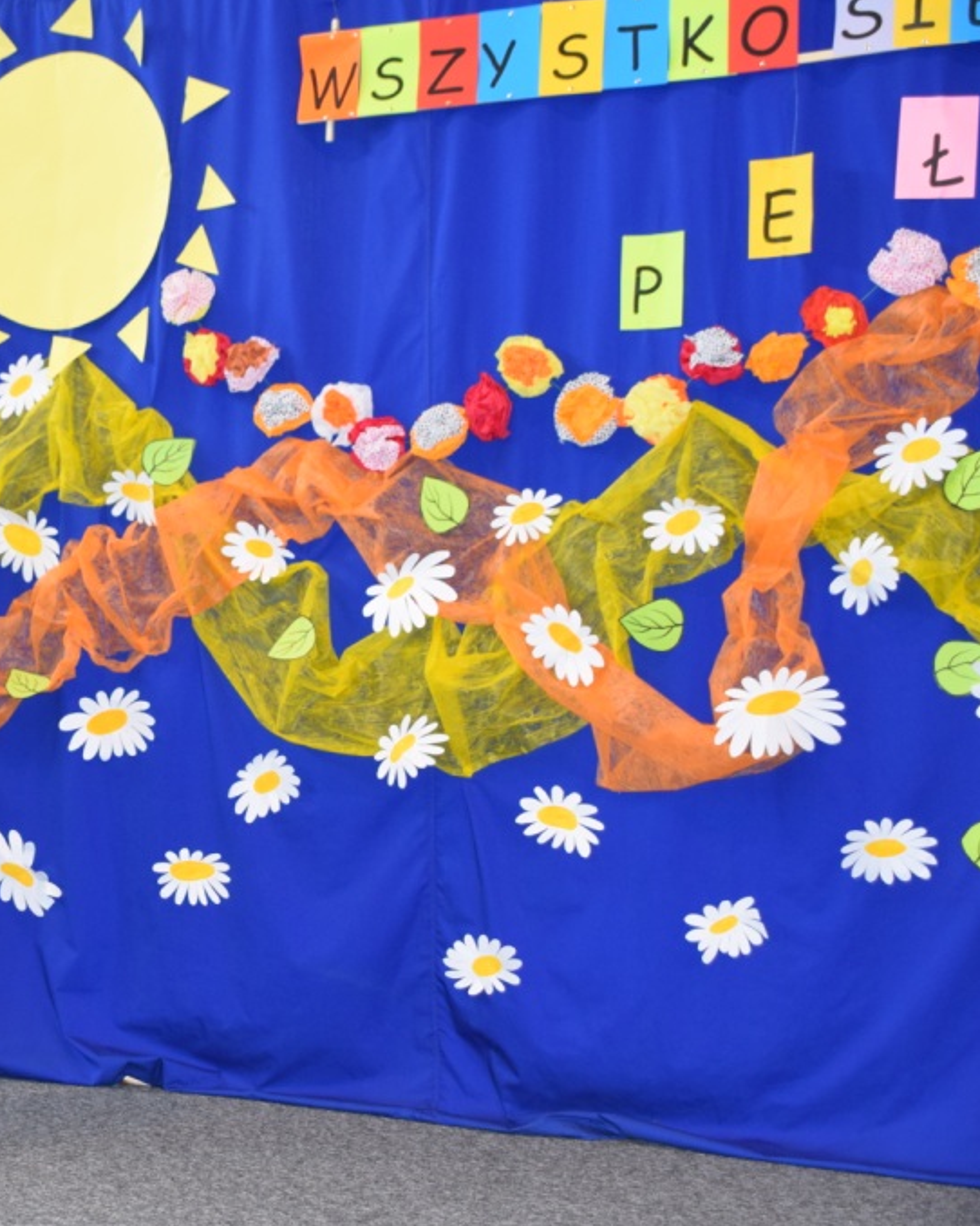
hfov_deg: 24.0
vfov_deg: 30.6
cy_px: 614
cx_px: 83
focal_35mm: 62
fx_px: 2238
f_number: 4.5
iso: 800
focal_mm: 29
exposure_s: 1/80
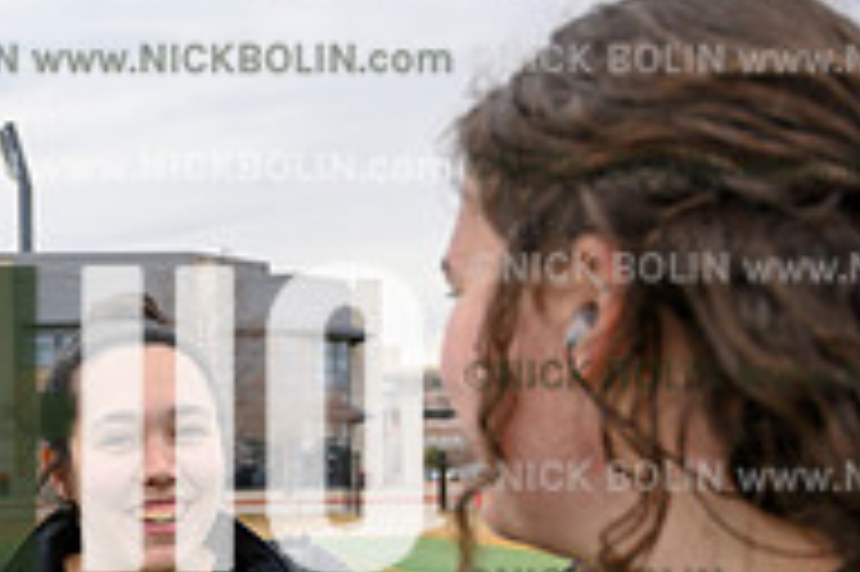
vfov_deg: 18.4
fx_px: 1742
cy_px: 480
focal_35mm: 73
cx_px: 104
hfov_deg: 26.9
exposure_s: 1/500
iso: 200
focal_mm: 24
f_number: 4
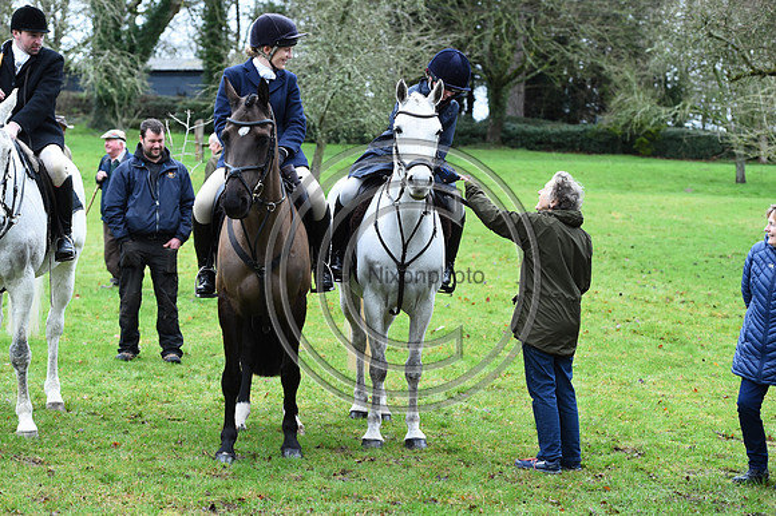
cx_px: 388
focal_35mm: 82
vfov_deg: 16.6
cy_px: 258
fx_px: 1766
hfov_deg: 24.8
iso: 2000
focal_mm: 82
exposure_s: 1/800
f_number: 4.5
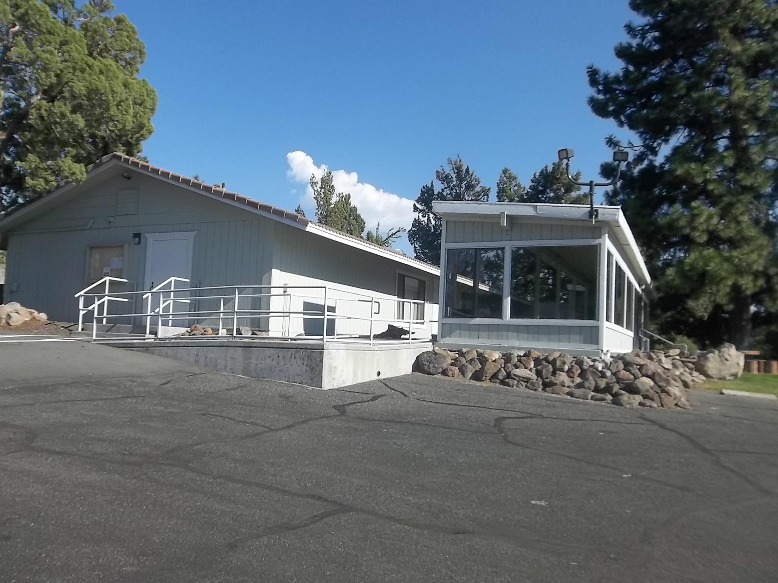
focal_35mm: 28
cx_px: 377
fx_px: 629
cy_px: 295
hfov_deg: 63.4
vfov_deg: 49.7
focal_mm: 4.9
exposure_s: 1/160
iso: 80
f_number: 8.9
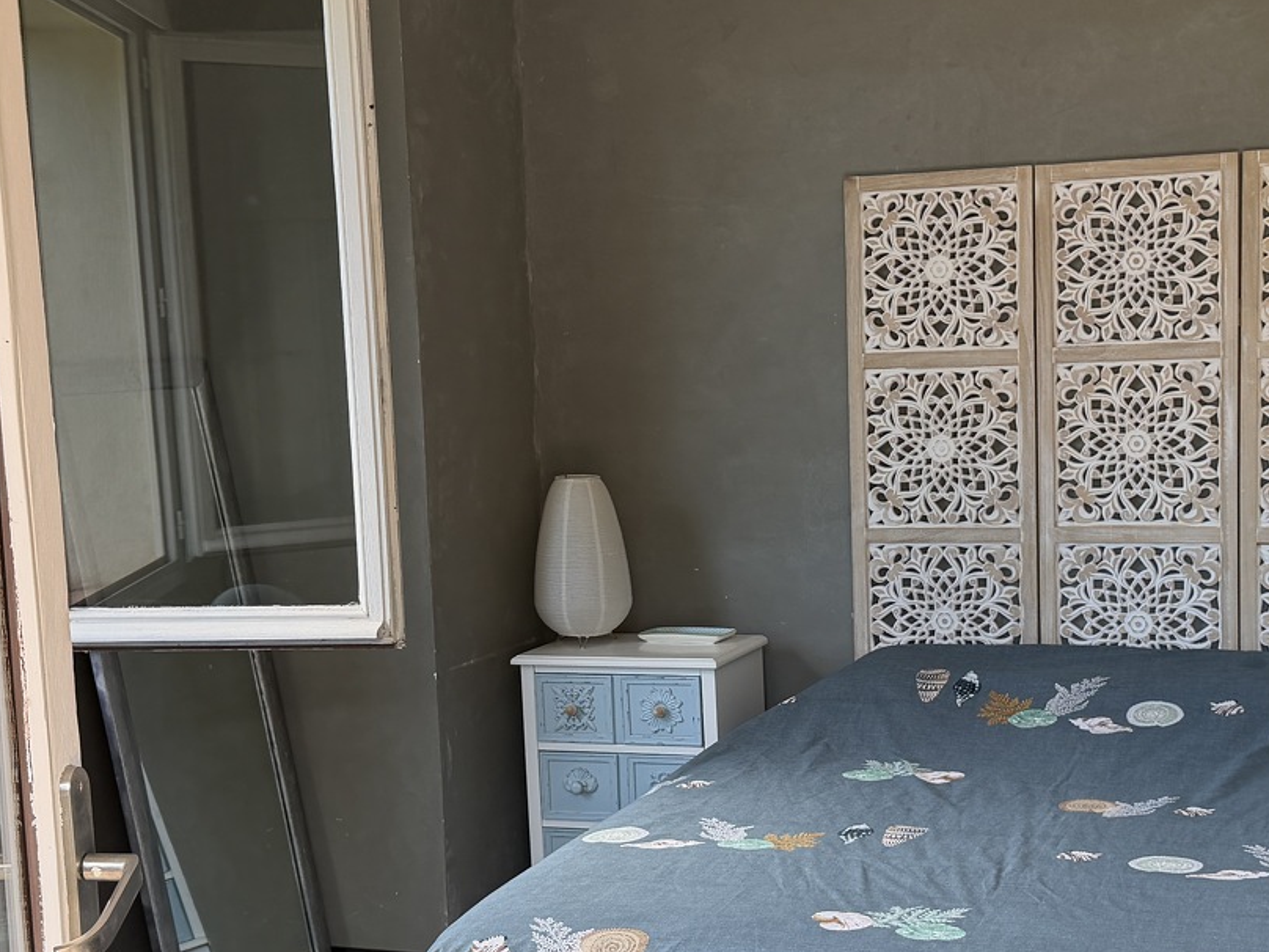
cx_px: 713
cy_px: 589
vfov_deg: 25.6
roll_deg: +1.8
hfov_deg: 33.7
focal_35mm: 57
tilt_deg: -7.6
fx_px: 2090
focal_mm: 6.76
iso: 100
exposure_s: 1/339
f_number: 1.78
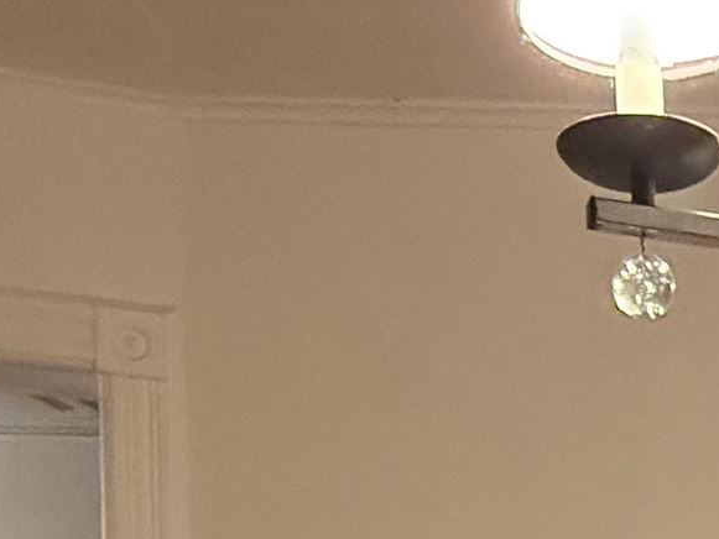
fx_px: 1537
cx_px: 895
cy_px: 907
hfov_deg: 23.7
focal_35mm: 74
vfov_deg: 17.1
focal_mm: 2.22
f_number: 2.2
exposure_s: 1/60
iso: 1000
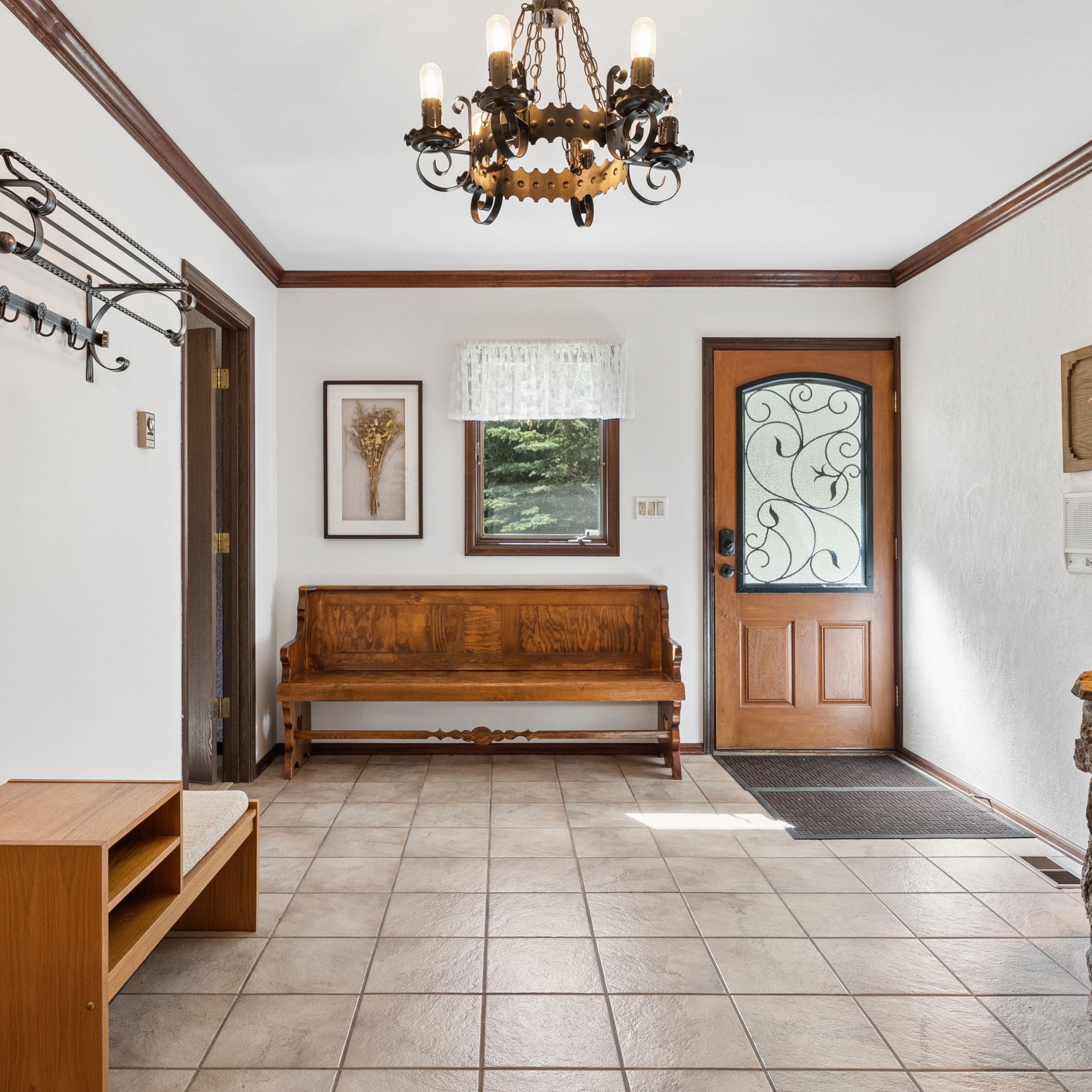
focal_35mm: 25
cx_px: 478
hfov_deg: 62.7
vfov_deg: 62.9
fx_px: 892
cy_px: 548
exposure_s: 1/100
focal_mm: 19
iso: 800
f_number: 8
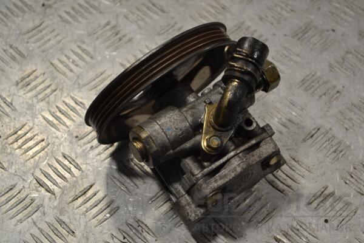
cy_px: 122
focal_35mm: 82
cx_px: 182
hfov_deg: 24.6
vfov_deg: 16.6
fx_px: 834
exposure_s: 1/30
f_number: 5.6
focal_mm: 55
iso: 125
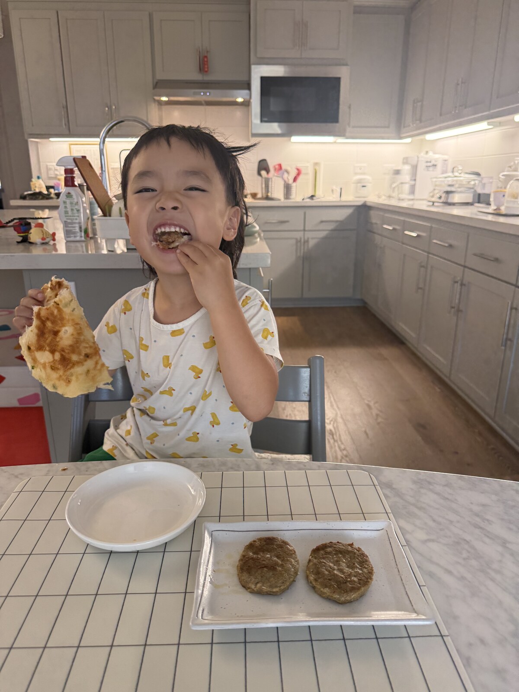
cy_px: 346
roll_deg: -1.5
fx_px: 480
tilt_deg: -18.0
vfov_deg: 71.6
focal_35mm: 24
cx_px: 260
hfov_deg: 56.8
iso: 250
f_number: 1.78
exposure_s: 1/120
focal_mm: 6.76
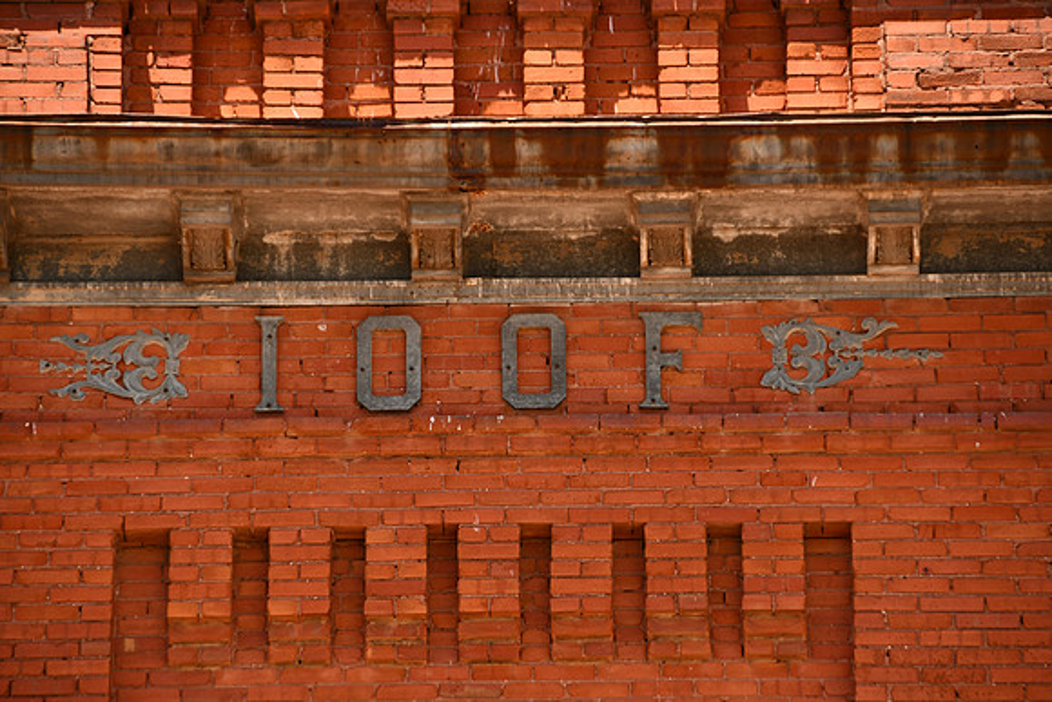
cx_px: 526
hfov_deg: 7.1
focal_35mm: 292
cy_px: 351
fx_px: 8534
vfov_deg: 4.7
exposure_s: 1/125
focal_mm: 195
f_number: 6
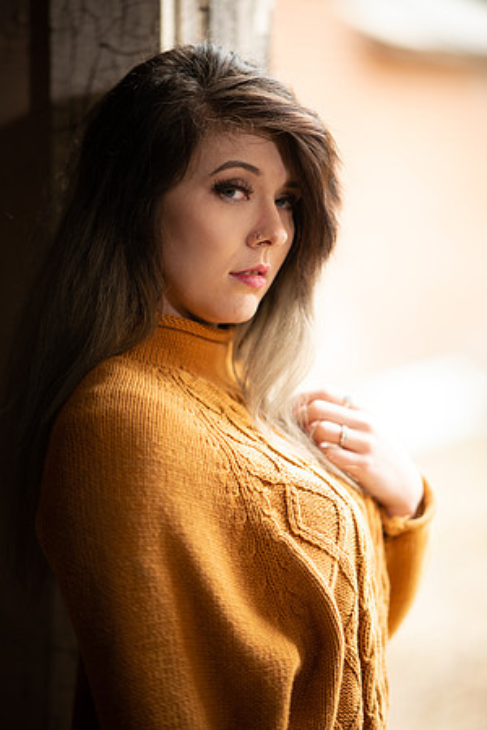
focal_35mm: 105
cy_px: 365
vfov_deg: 19.5
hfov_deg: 13.0
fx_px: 2130
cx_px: 244
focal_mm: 105
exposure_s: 1/800
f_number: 1.6
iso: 320
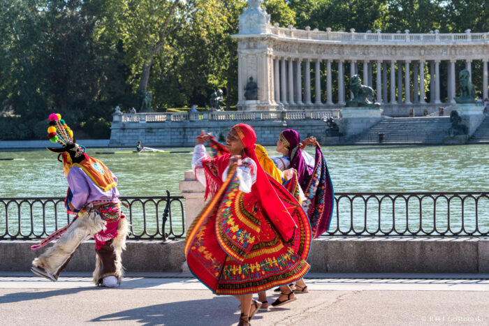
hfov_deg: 18.3
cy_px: 163
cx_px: 244
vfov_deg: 12.2
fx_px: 1522
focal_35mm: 112
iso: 160
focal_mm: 112
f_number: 11
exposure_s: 1/160
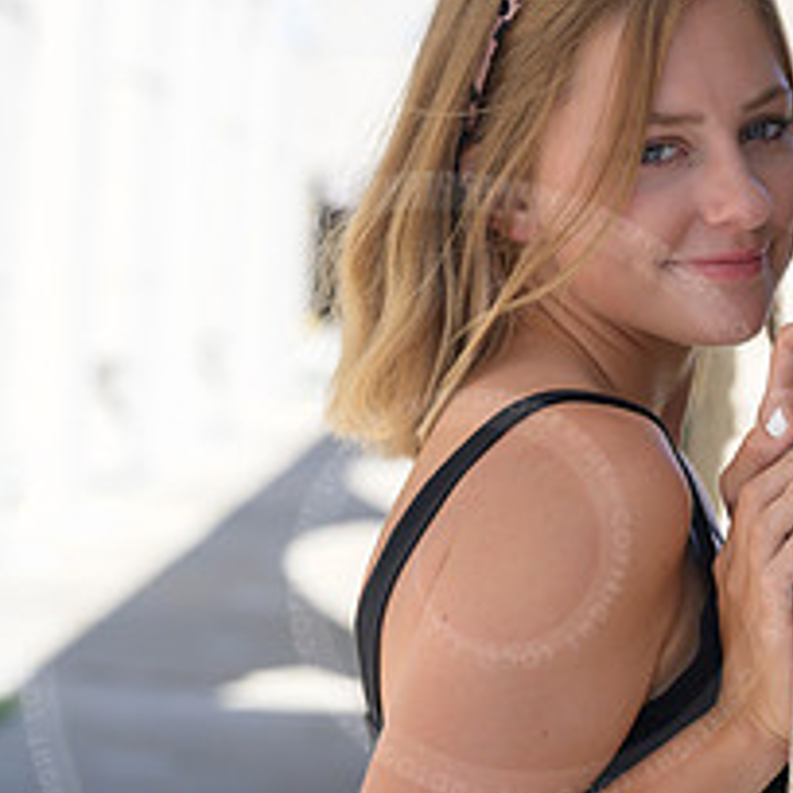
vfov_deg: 11.0
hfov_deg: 11.0
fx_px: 4121
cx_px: 538
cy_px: 641
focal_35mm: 159
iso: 800
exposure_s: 1/1600
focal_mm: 85
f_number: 4.5
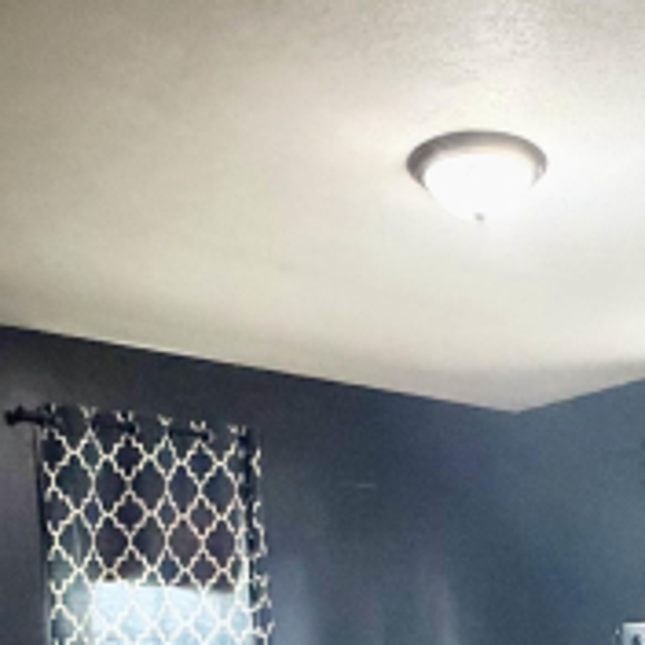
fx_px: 991
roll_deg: +2.7
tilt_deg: -9.2
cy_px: 781
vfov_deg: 30.4
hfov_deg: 34.0
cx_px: 585
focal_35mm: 47
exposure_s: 1/40
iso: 1600
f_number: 2.2
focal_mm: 2.22
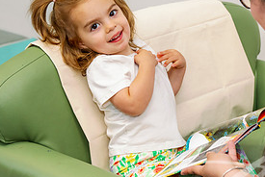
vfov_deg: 11.4
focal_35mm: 120
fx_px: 884
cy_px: 72
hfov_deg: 16.8
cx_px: 240
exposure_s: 1/200
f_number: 3.5
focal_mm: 52
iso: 800
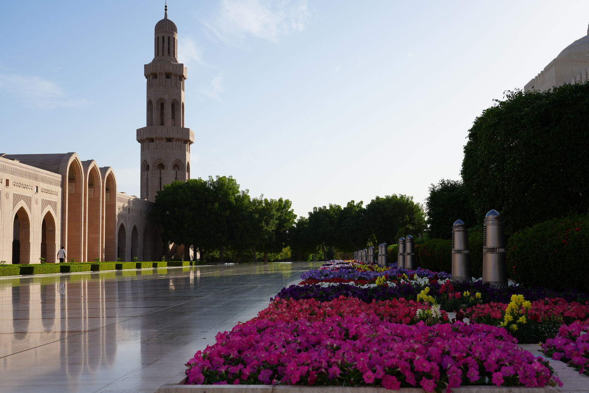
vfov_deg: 33.4
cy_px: 204
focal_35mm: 40
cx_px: 291
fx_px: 655
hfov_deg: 48.4
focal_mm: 38
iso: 100
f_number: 10
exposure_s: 1/160
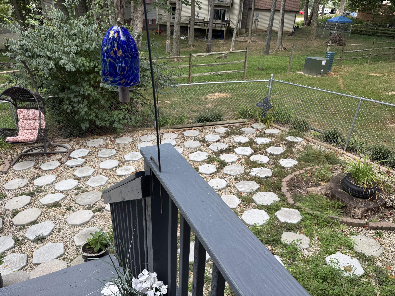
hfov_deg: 71.6
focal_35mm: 24
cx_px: 198
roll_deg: -3.1
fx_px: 274
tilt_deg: -26.9
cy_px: 148
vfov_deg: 56.8
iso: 80
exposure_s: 1/514
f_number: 1.78
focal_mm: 6.76
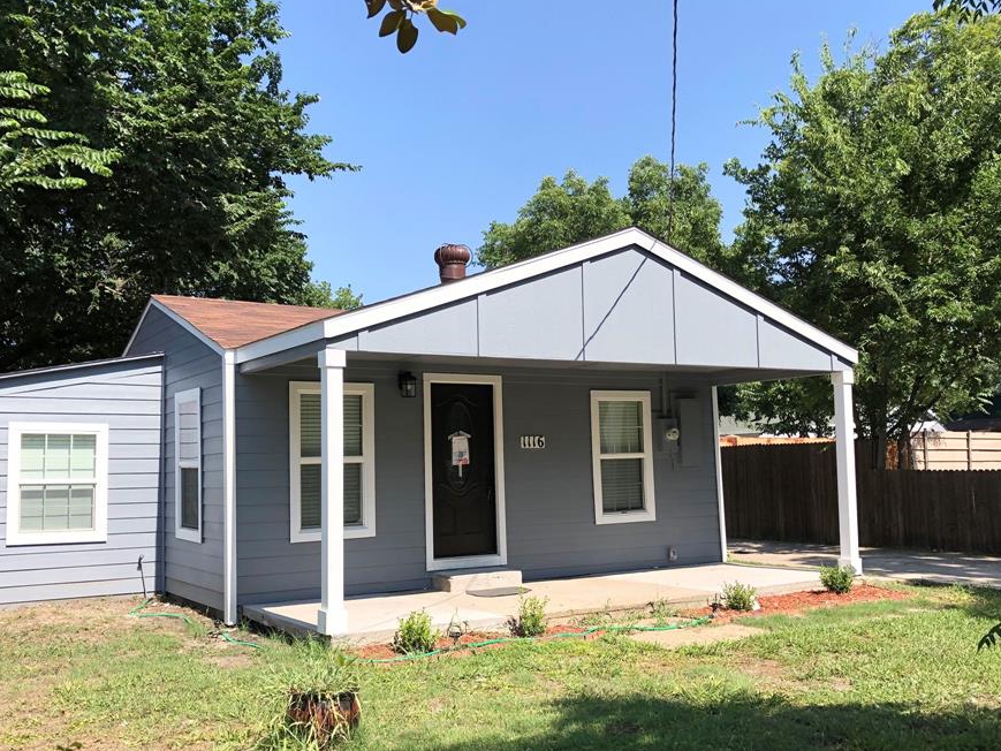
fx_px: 954
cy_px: 416
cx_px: 441
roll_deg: +1.3
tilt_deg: +2.3
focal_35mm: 33
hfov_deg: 55.2
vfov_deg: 42.9
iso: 20
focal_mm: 4
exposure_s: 1/1567
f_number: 1.8
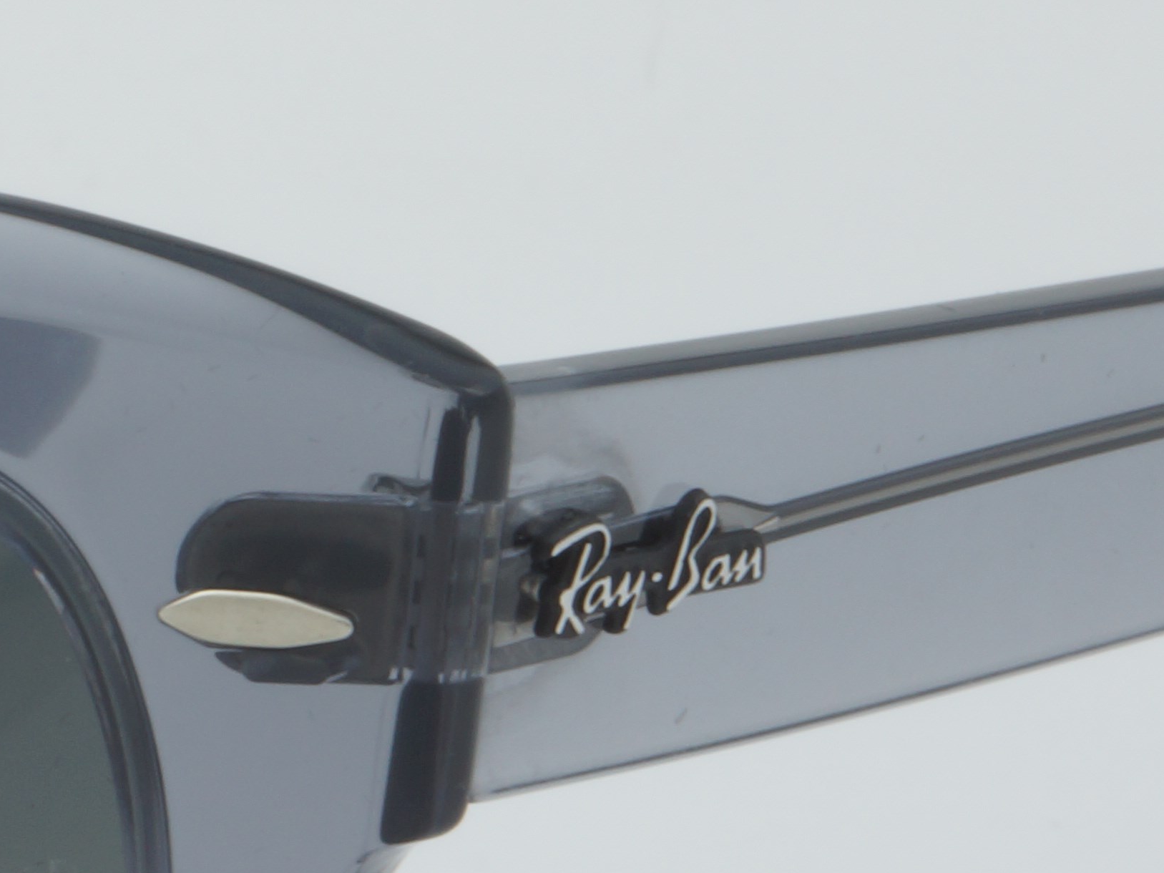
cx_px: -225
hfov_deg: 7.4
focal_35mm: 266
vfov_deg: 5.6
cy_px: 708
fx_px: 8944
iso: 100
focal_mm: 50
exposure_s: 1/4
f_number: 29
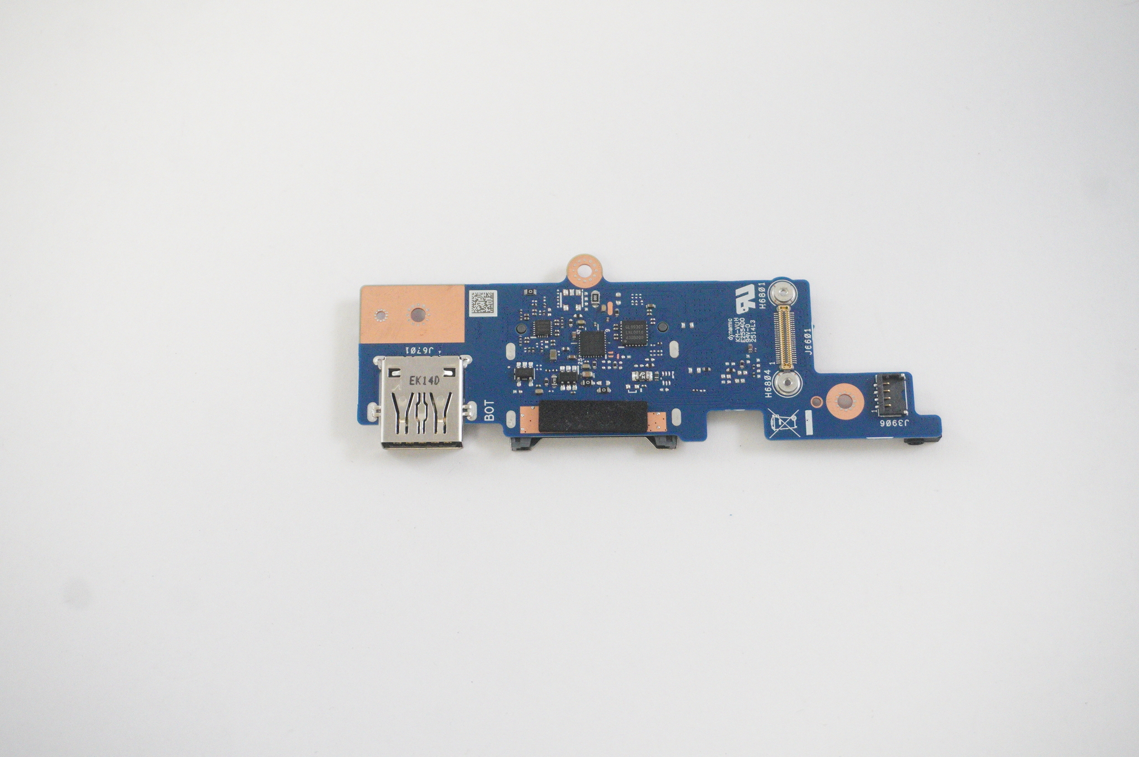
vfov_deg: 26.4
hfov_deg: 38.9
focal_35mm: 51
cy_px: 378
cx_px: 570
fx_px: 1612
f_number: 5.6
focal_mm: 34
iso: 5000
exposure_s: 1/250
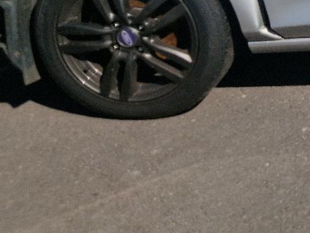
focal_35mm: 92
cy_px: -67
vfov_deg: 15.3
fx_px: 824
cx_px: 492
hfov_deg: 18.4
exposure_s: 1/3333
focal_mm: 5.4
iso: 50
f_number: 1.8
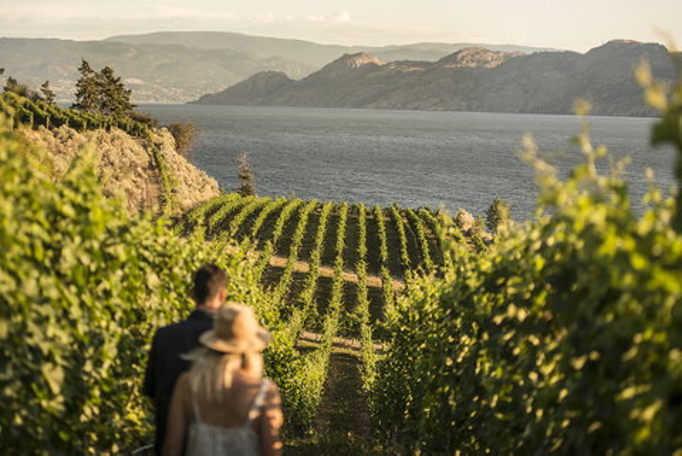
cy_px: 228
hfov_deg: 25.3
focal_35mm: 80
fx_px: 1517
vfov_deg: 17.1
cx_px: 341
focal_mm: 80
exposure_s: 1/2000
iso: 200
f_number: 2.8
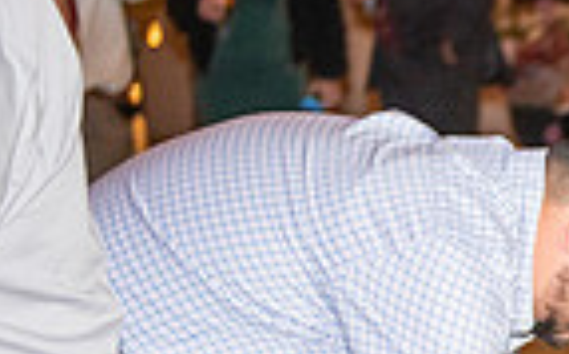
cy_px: 324
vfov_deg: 6.6
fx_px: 3082
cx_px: 943
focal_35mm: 199
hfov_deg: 10.1
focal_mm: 48
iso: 1250
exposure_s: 1/125
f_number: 2.8
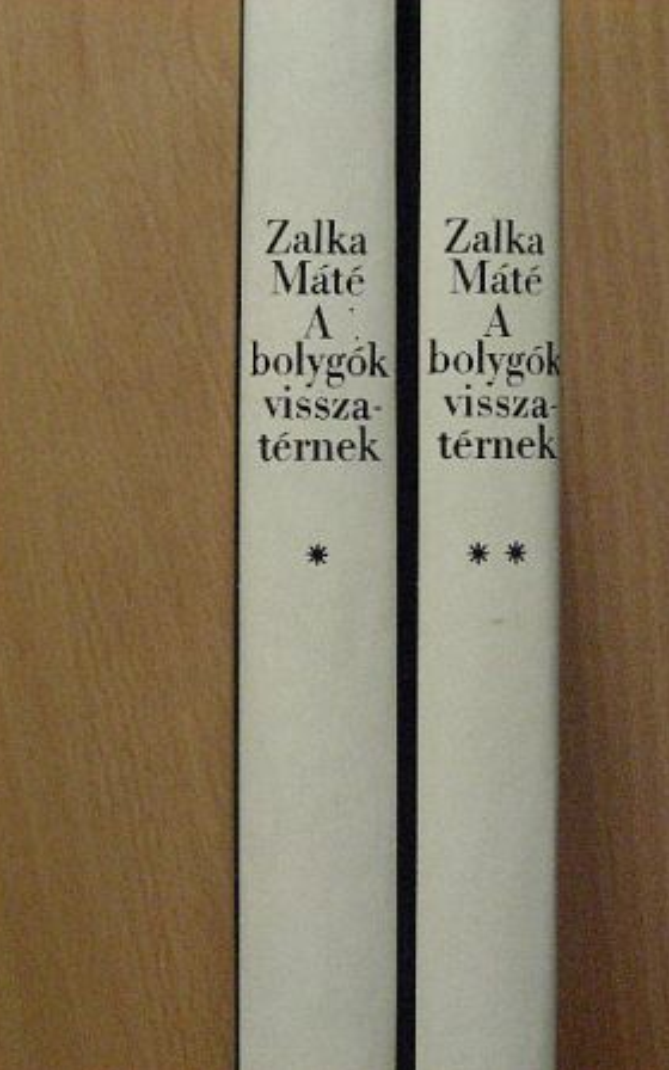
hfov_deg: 17.4
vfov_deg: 27.5
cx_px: 392
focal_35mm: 75
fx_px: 2188
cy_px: 536
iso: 800
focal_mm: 11.7
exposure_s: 1/444
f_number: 4
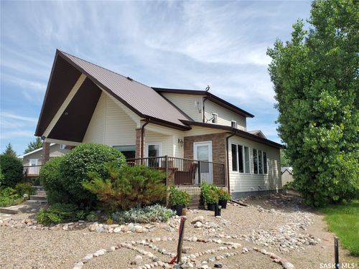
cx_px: 180
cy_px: 134
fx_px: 270
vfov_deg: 53.1
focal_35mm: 26
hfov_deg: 67.3
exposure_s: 1/1170
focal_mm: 4.3
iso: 50
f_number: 2.4
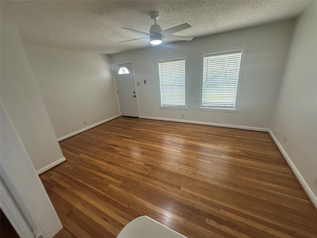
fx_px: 128
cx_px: 158
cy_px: 119
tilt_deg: -19.5
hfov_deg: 102.1
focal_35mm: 14
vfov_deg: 85.7
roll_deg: +5.8
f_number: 2.2
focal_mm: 2.22
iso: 160
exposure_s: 1/120
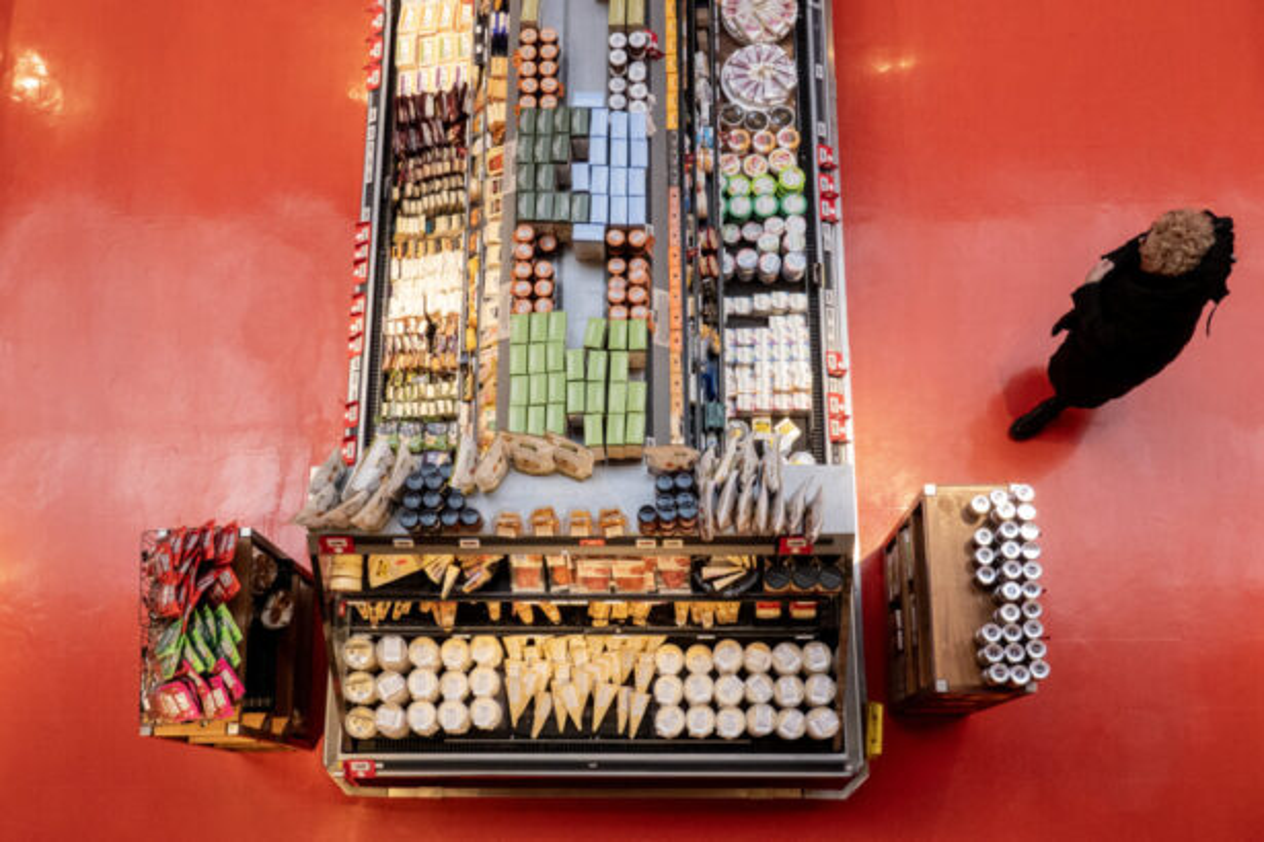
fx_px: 1299
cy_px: 421
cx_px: 632
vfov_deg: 35.9
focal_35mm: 37
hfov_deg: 51.9
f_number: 5
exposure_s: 1/250
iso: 1600
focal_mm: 13.56
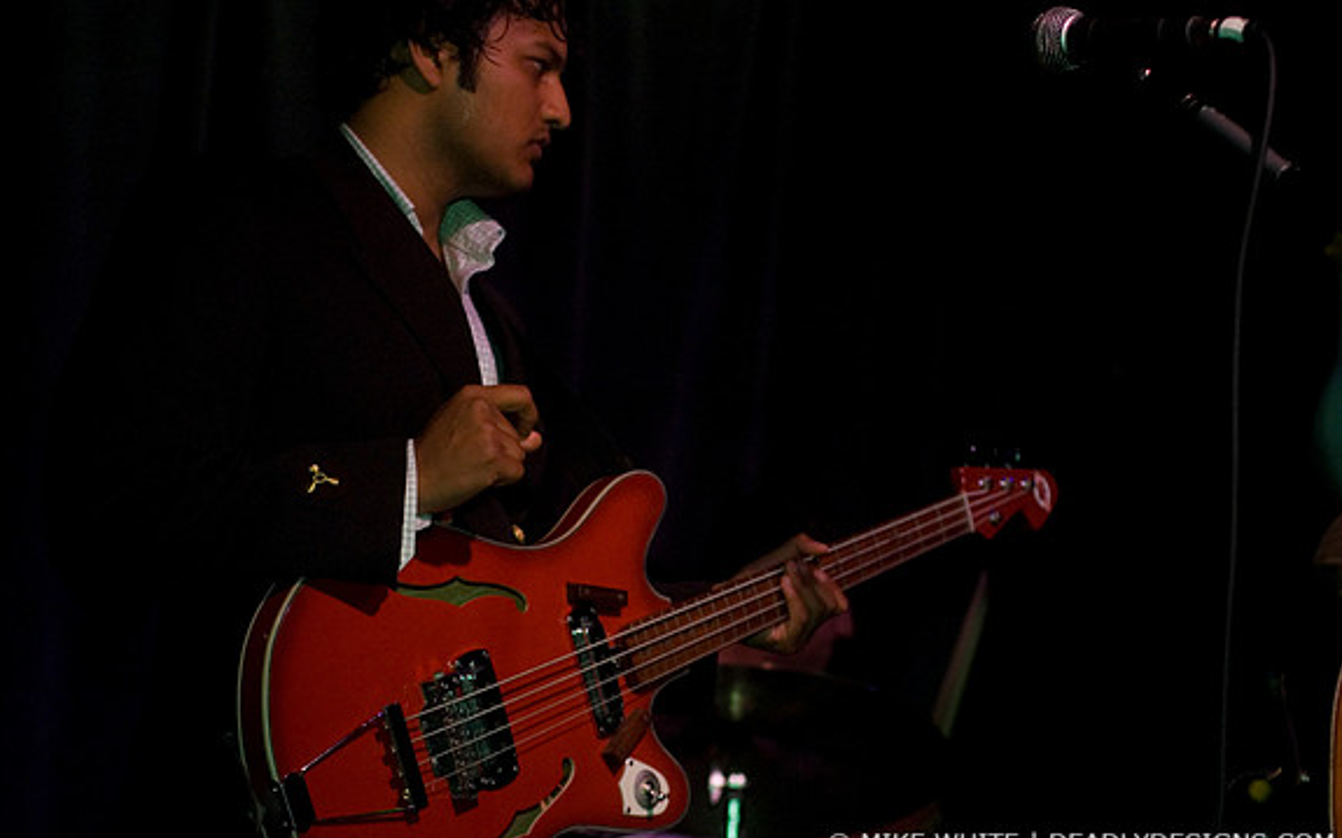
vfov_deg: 17.6
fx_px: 2706
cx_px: 670
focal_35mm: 74
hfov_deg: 27.9
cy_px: 413
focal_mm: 48
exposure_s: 1/30
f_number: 2.8
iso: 800
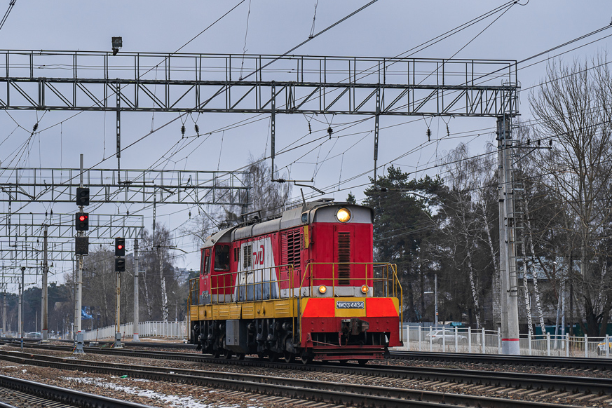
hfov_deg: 18.6
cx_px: 229
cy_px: 173
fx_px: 1870
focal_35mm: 110
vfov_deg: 12.4
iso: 160
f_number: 2
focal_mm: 75
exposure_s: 1/800
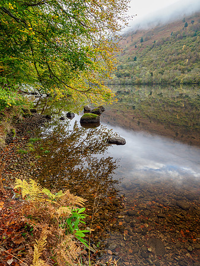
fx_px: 185
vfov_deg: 71.6
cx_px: 100
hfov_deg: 56.8
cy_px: 133
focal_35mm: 24
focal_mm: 12
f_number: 7.1
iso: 200
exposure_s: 1/5
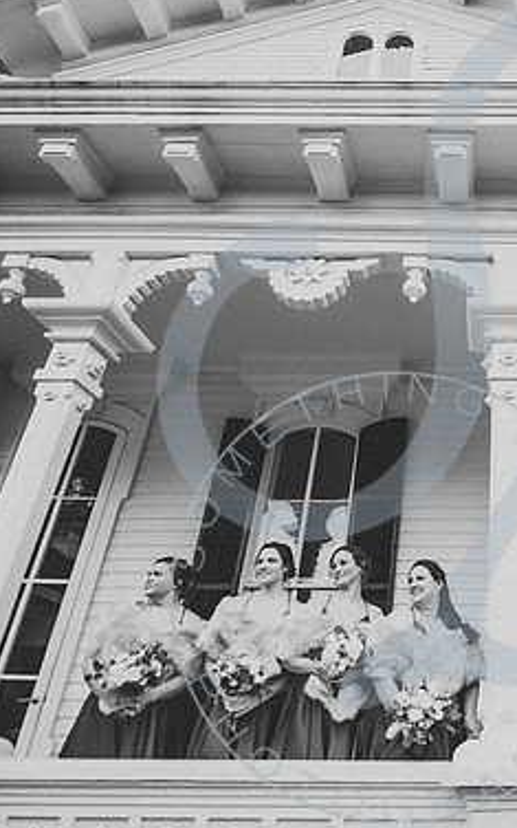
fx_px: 631
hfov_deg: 39.7
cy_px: 413
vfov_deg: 66.5
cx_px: 506
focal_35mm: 28
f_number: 2.8
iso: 200
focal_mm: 17
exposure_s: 1/640
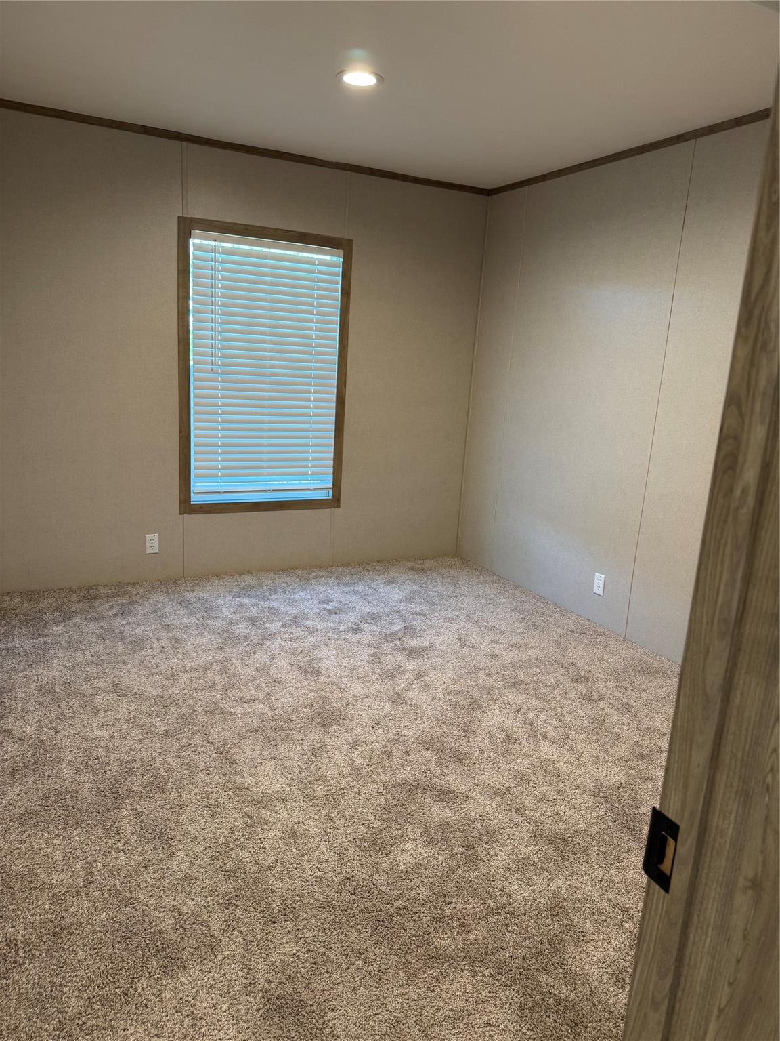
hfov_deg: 56.8
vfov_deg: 71.6
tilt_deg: -11.6
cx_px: 390
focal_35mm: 24
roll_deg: -4.4
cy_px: 520
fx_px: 721
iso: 125
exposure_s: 1/60
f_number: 1.78
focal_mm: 6.76
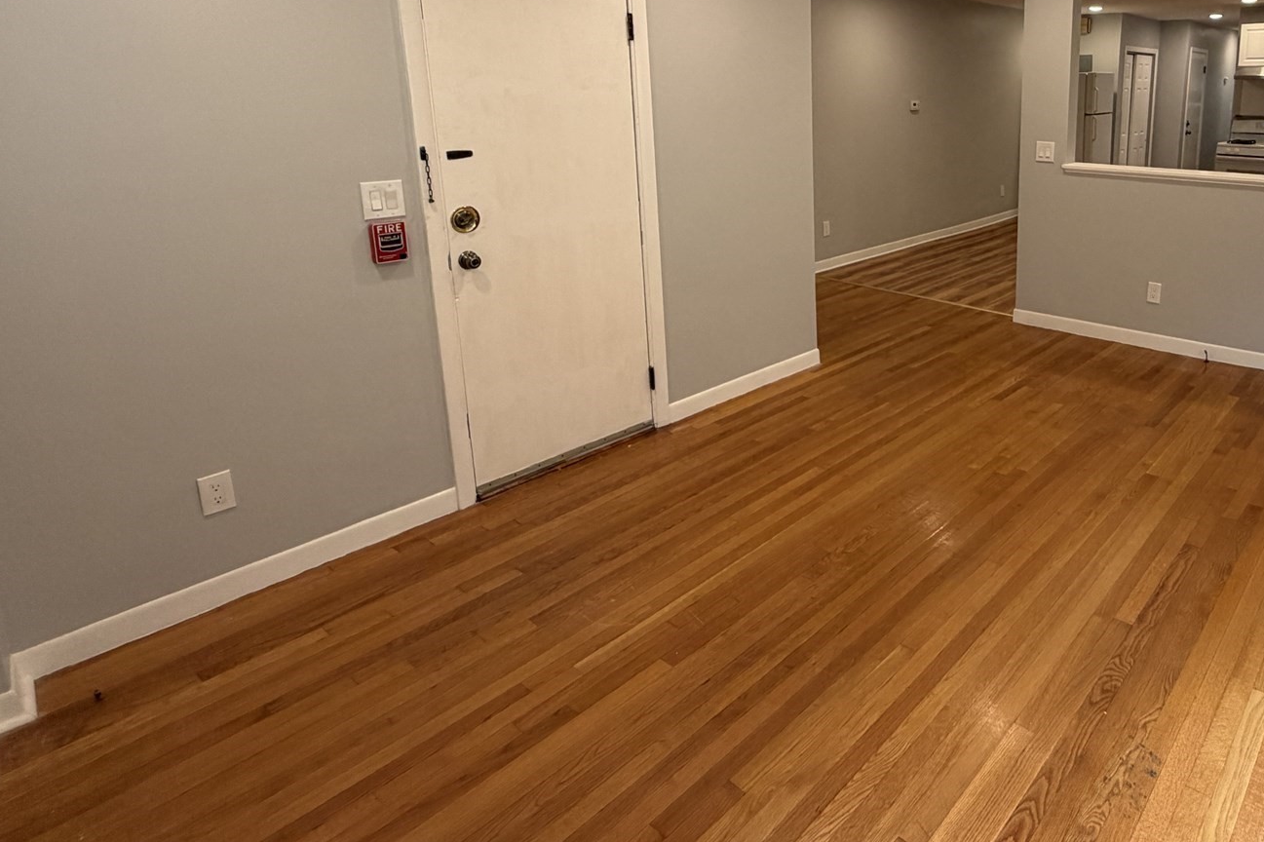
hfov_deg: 72.5
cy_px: 250
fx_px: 807
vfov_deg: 53.5
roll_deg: +0.1
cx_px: 897
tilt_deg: -12.4
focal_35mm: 23
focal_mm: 2.22
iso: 200
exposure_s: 1/121
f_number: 2.2
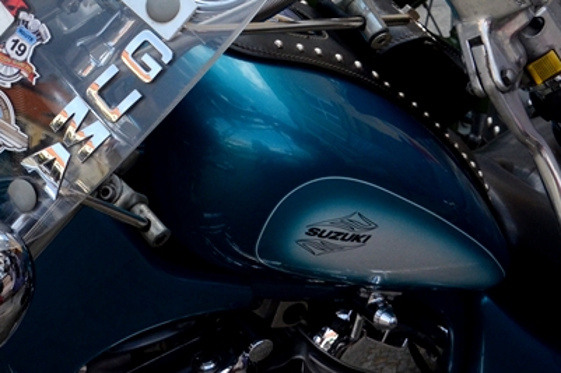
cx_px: 36
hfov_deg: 20.5
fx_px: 1511
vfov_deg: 13.7
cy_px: -68
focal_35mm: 97
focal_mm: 26
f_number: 11
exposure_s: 1/500
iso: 500
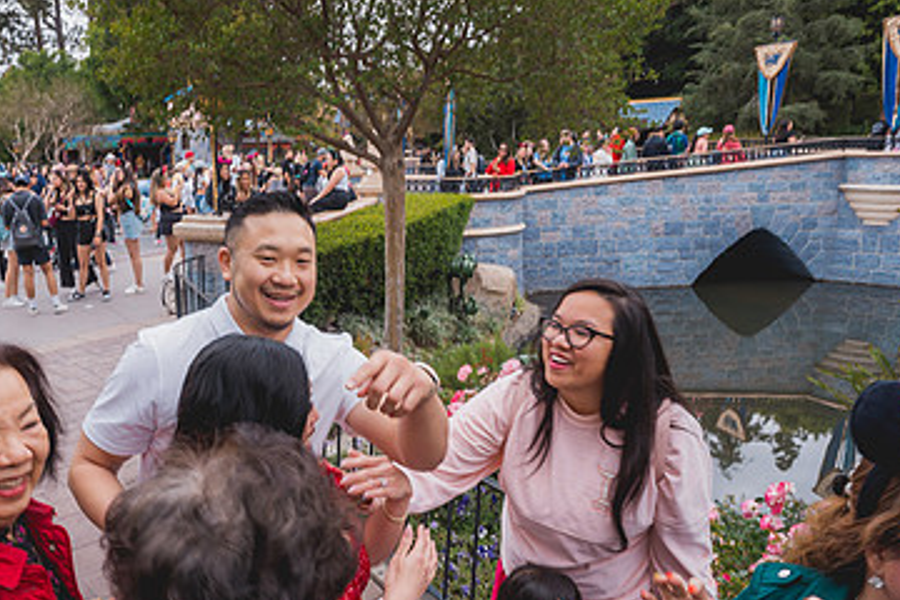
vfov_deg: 44.9
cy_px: 341
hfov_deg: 62.5
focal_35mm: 29
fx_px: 725
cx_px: 322
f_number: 5.6
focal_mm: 18
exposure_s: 1/60
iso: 125
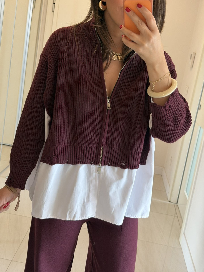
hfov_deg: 29.7
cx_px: 102
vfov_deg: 38.9
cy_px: 136
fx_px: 385
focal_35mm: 49
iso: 200
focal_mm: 6.76
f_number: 1.78
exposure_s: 1/60
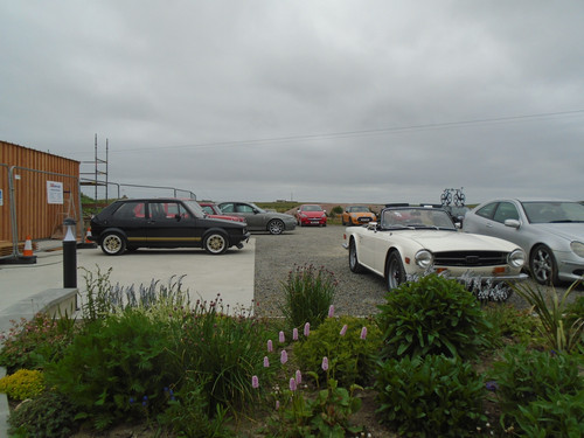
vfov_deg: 53.1
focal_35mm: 26
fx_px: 439
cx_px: 292
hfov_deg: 67.3
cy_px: 219
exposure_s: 1/160
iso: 100
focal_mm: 4.6
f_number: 8
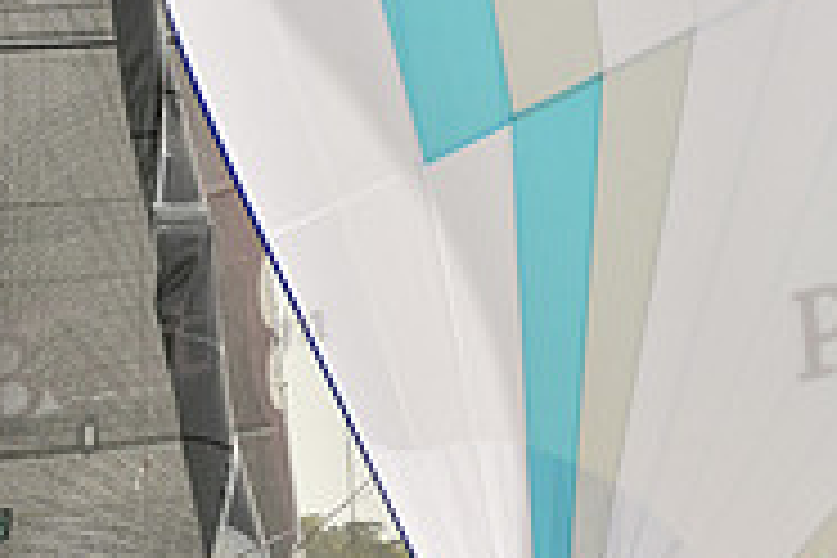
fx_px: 14484
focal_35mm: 623
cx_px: 562
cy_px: 560
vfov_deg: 2.2
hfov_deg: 3.3
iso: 320
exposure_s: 1/1250
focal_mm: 200
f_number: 8
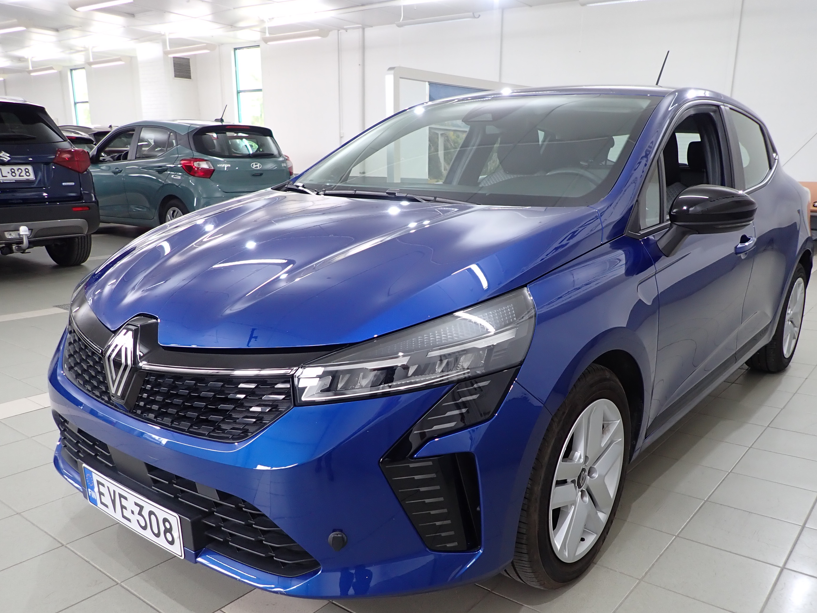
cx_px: 430
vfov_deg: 48.1
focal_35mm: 29
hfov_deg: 61.6
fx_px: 684
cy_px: 350
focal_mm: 4.5
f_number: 2
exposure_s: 1/60
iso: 160
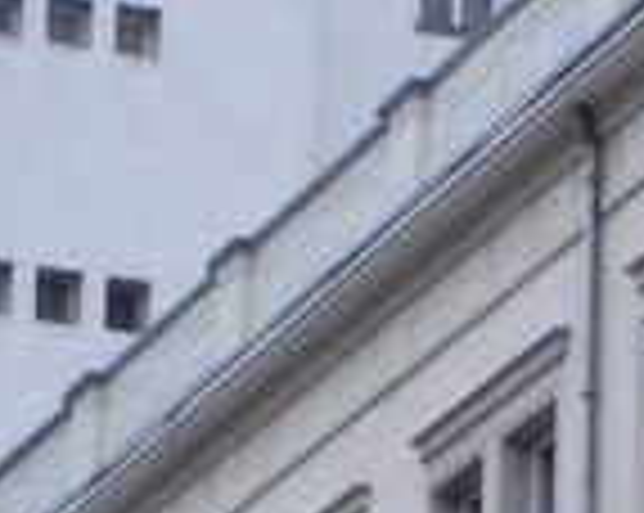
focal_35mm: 364
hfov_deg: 5.2
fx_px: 6928
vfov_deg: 4.2
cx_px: 1279
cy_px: 572
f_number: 8
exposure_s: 1/624
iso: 200
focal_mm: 9.2
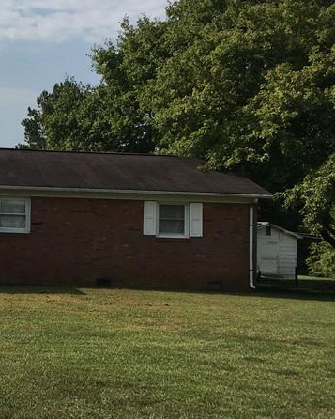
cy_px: 169
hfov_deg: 22.1
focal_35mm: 65
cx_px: -43
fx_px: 805
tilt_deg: +3.0
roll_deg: +0.8
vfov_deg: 29.1
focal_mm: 4.15
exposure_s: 1/2481
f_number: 2.2
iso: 25
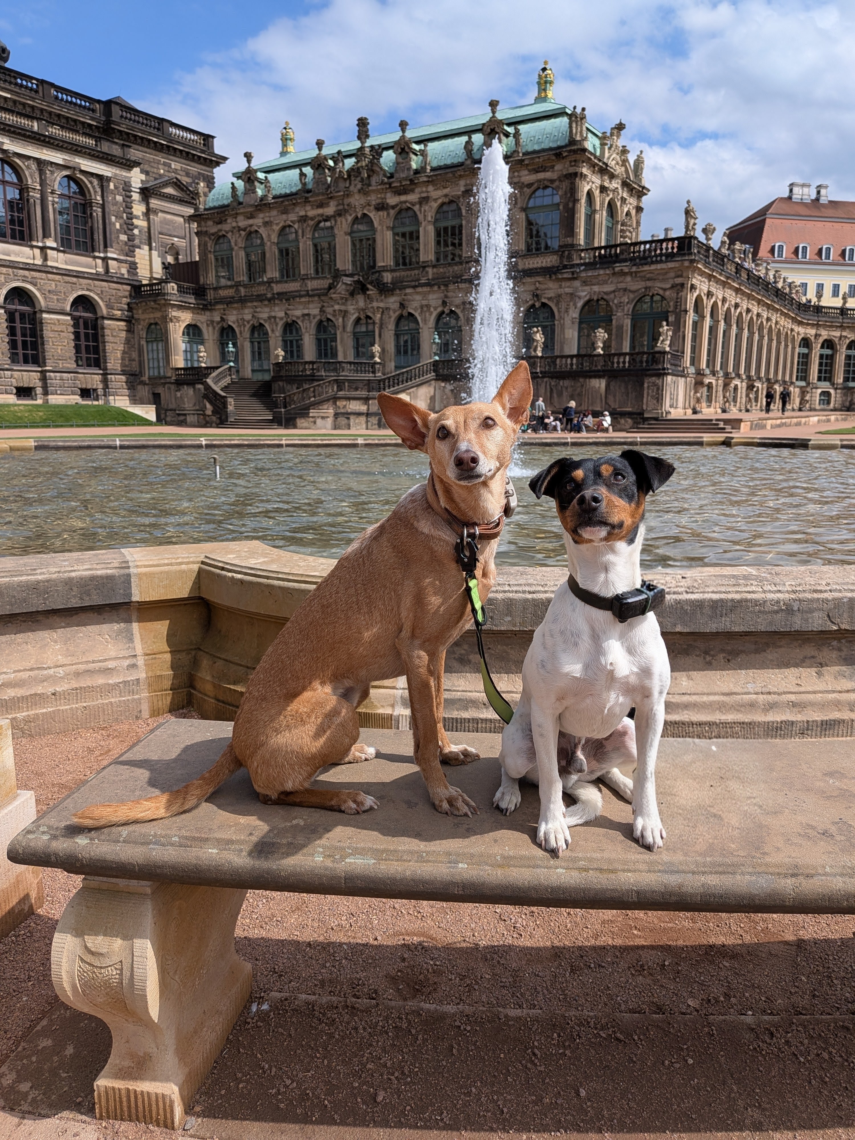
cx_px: 428
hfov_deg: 56.8
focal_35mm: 24
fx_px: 790
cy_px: 570
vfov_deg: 71.6
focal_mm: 4.53
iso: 27
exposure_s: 1/1873
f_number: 1.7
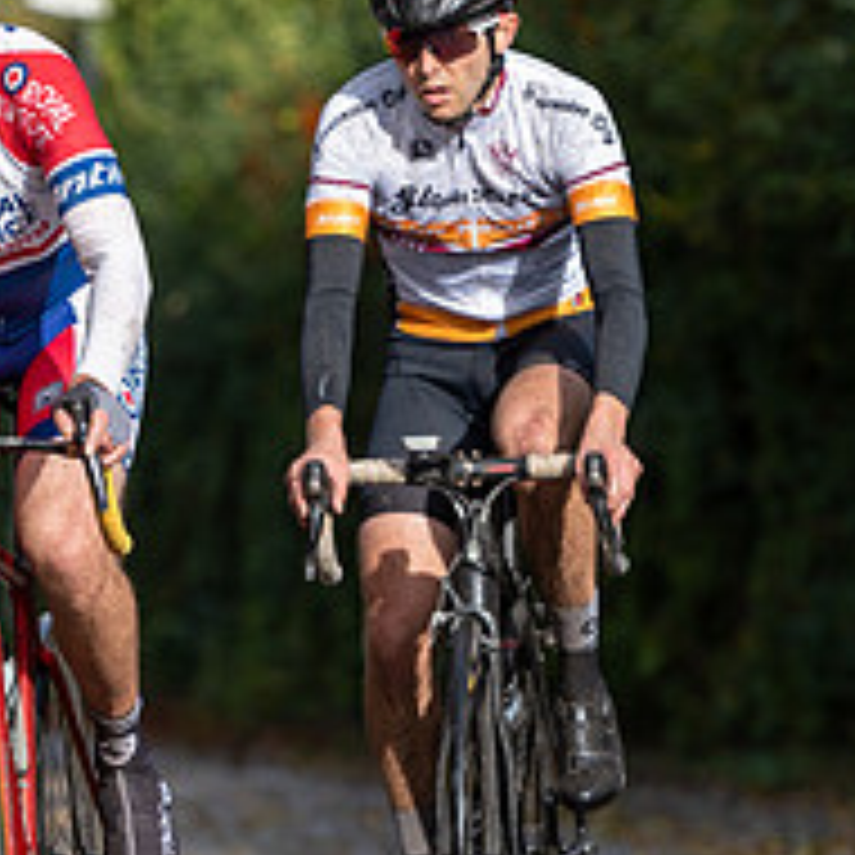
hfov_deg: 3.8
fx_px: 12715
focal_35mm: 455
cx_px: -64
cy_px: 207
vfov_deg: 3.9
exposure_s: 1/1250
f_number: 4
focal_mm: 160
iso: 200
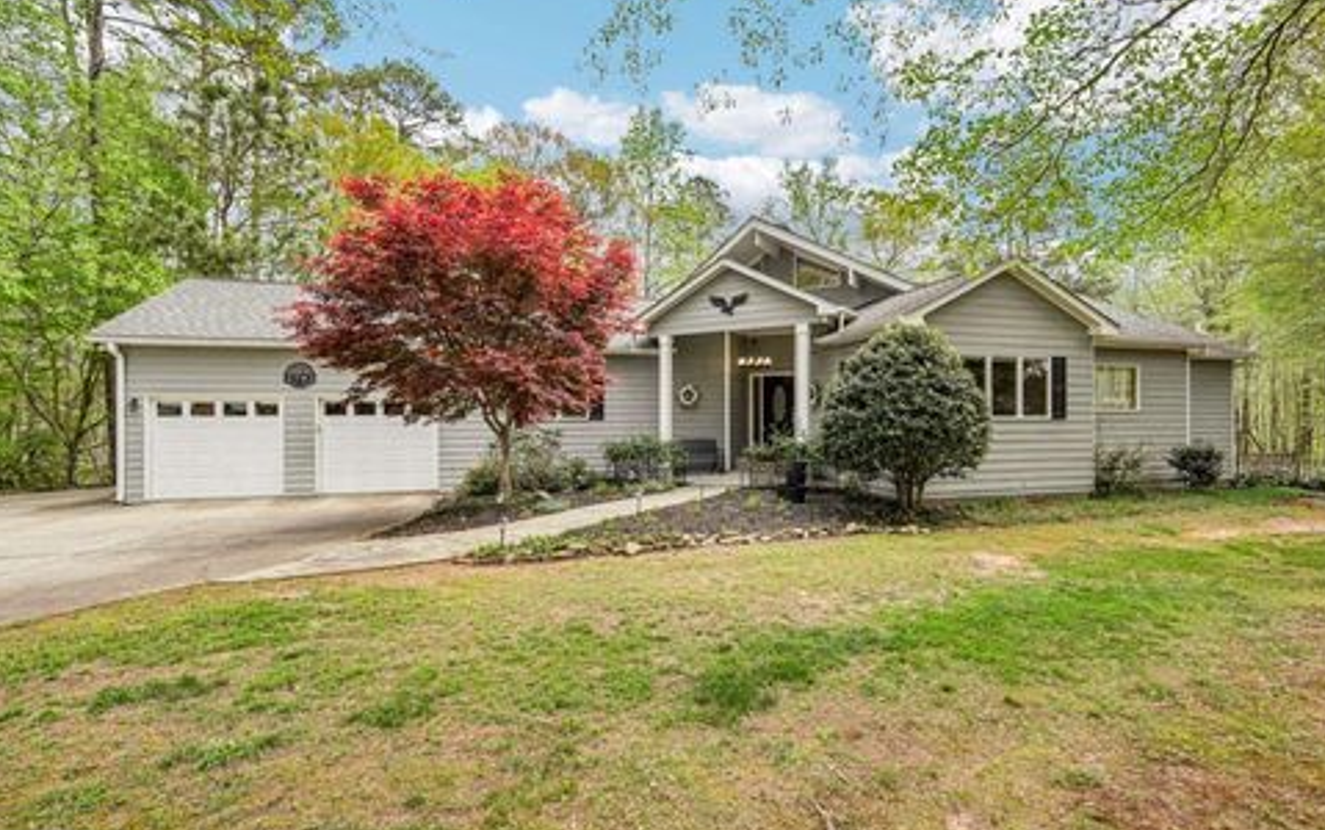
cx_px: 678
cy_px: 419
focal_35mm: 18
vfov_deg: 66.5
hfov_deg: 92.6
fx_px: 633
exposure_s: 1/1250
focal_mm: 16.5
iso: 800
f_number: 8
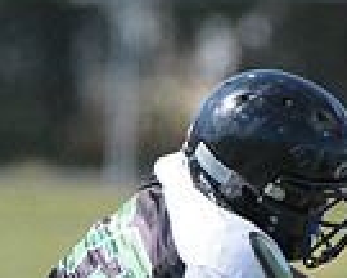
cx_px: 325
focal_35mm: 1995
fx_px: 20488
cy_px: 435
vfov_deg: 0.8
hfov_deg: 1.0
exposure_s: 1/2500
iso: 640
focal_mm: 330
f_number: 4
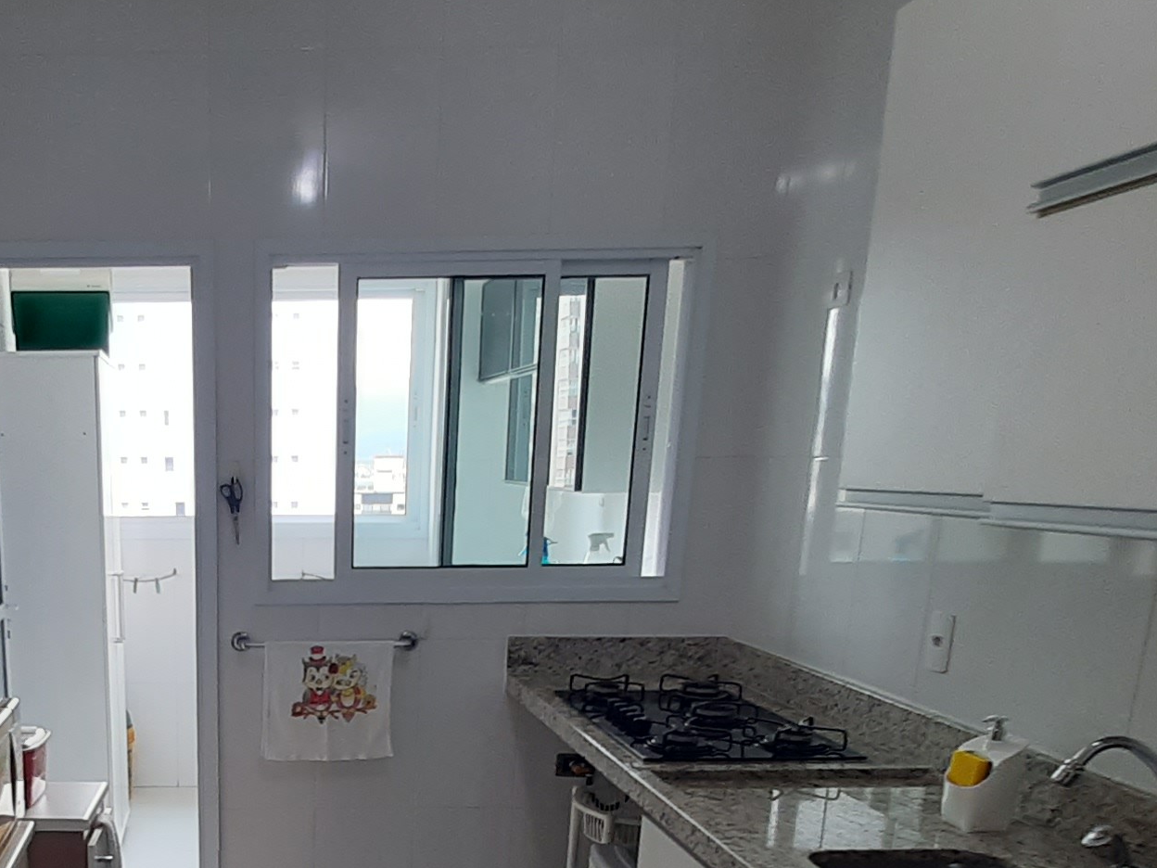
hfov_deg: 50.3
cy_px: 796
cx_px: 213
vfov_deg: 38.6
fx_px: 1136
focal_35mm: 34
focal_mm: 1.42
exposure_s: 1/60
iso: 40
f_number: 2.2
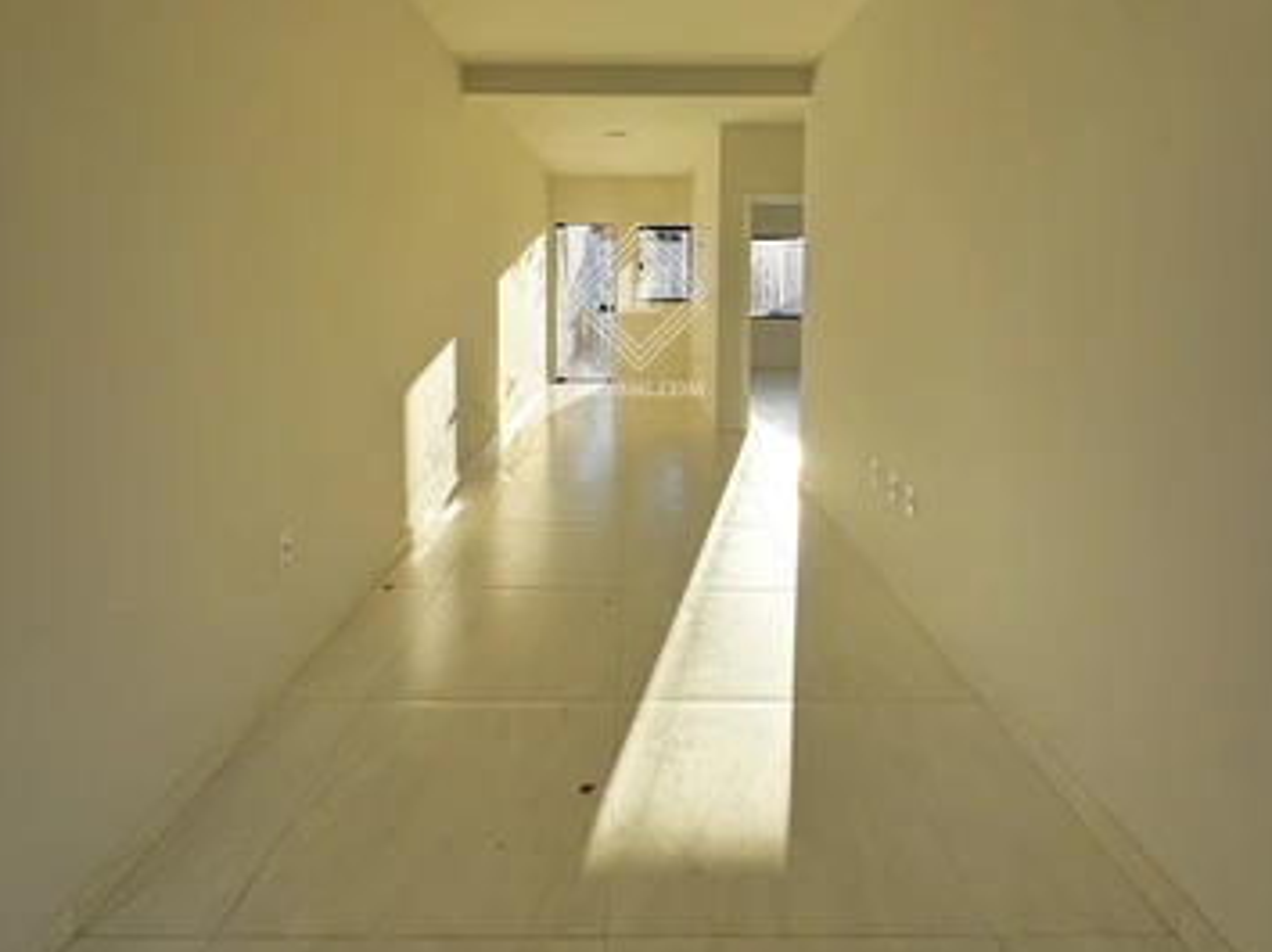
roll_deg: -0.9
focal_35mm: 19
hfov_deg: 84.7
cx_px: 640
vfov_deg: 66.6
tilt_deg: -1.8
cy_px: 309
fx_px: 698
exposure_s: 1/720
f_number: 2.2
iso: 40
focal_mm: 2.22
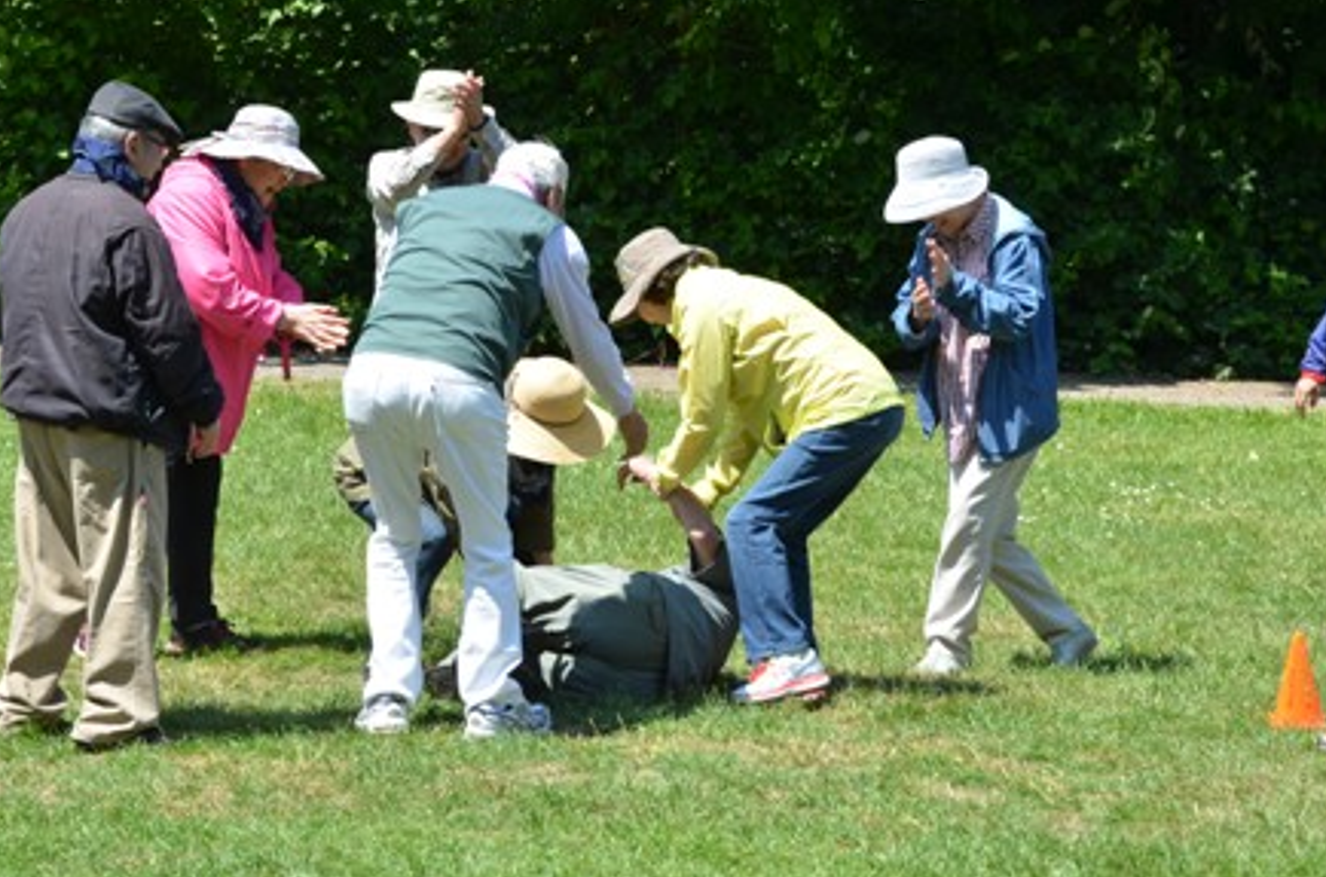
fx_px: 5695
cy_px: 284
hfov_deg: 13.3
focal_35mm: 155
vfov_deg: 8.8
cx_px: 544
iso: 200
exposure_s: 1/250
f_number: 8
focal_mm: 70
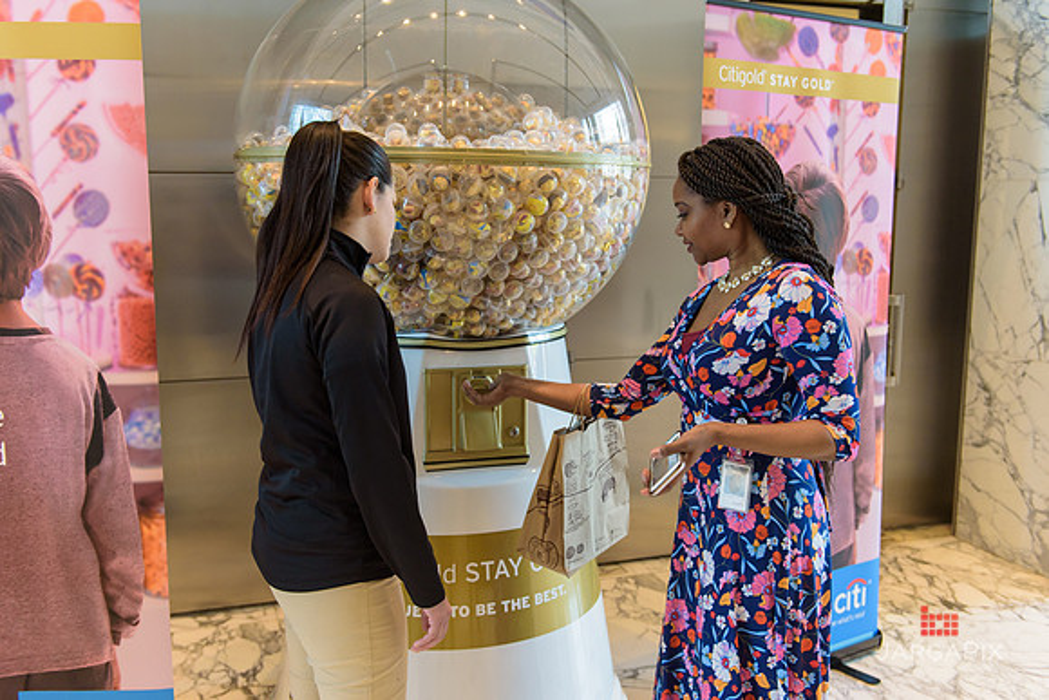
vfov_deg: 37.9
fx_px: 1020
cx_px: 524
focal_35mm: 35
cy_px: 350
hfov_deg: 54.4
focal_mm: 35
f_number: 3.2
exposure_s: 1/125
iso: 1250
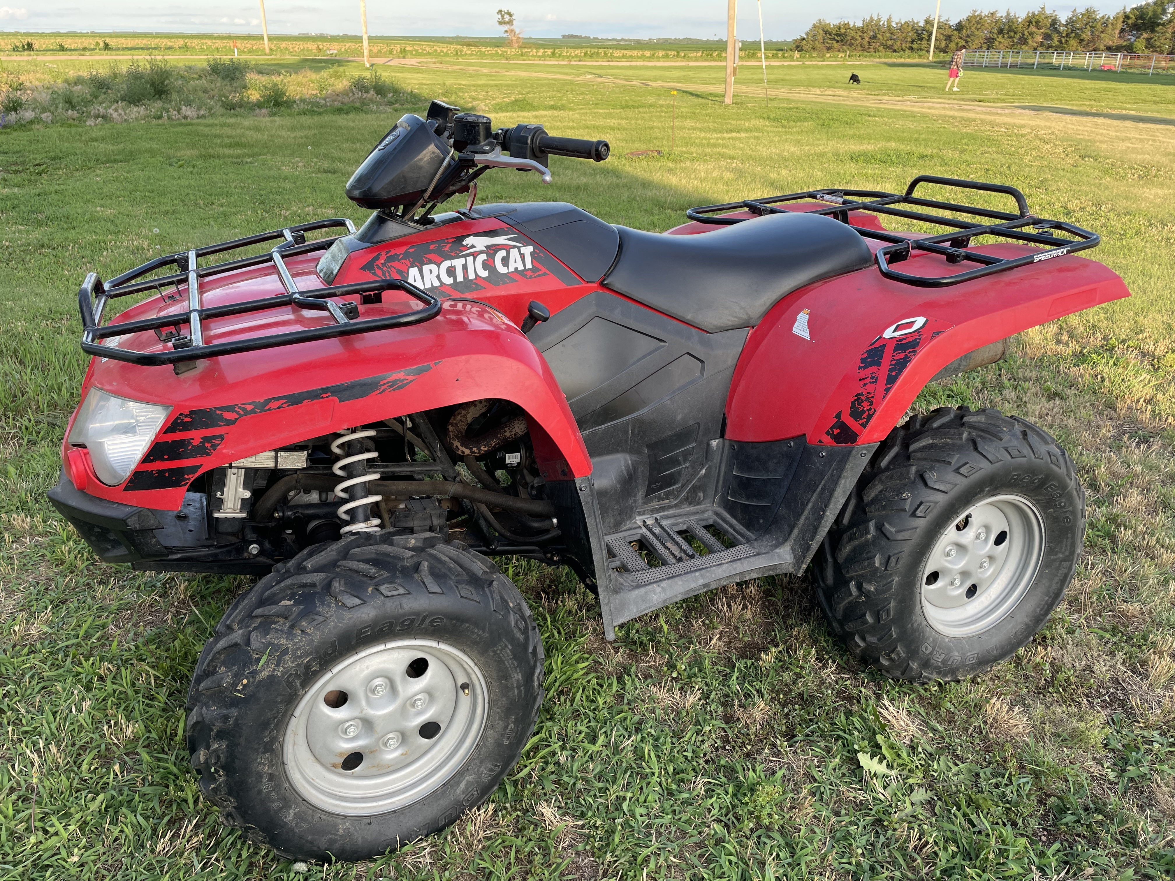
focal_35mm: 26
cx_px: 588
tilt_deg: -24.6
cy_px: 440
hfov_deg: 67.3
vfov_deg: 53.1
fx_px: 883
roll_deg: -0.4
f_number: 1.6
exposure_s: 1/332
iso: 32
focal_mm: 4.2
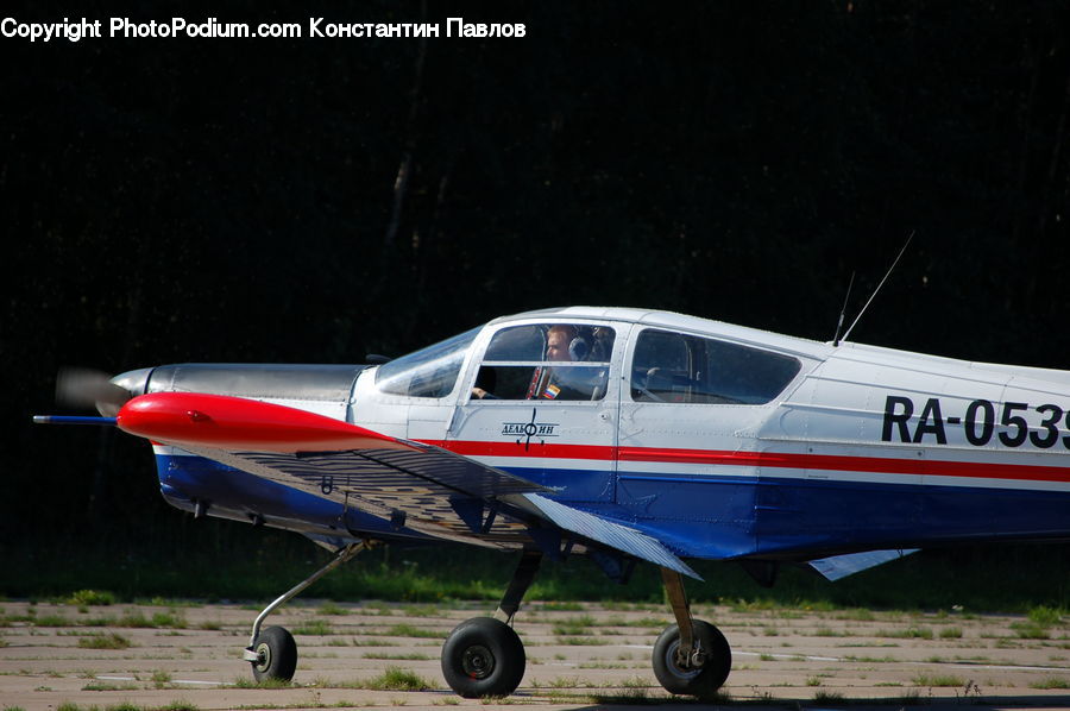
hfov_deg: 6.9
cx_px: 535
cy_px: 356
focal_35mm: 300
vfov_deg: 4.6
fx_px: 8907
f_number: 5.6
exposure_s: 1/750
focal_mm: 200
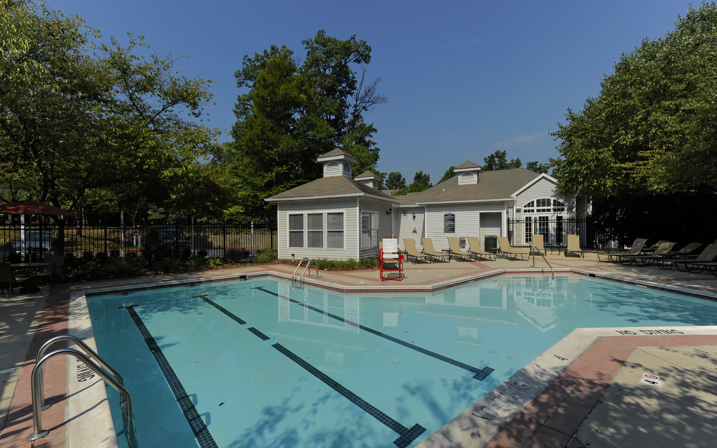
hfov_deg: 94.3
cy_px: 231
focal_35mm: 17
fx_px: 332
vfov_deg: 68.0
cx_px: 347
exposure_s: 1/500
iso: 200
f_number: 13
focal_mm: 16
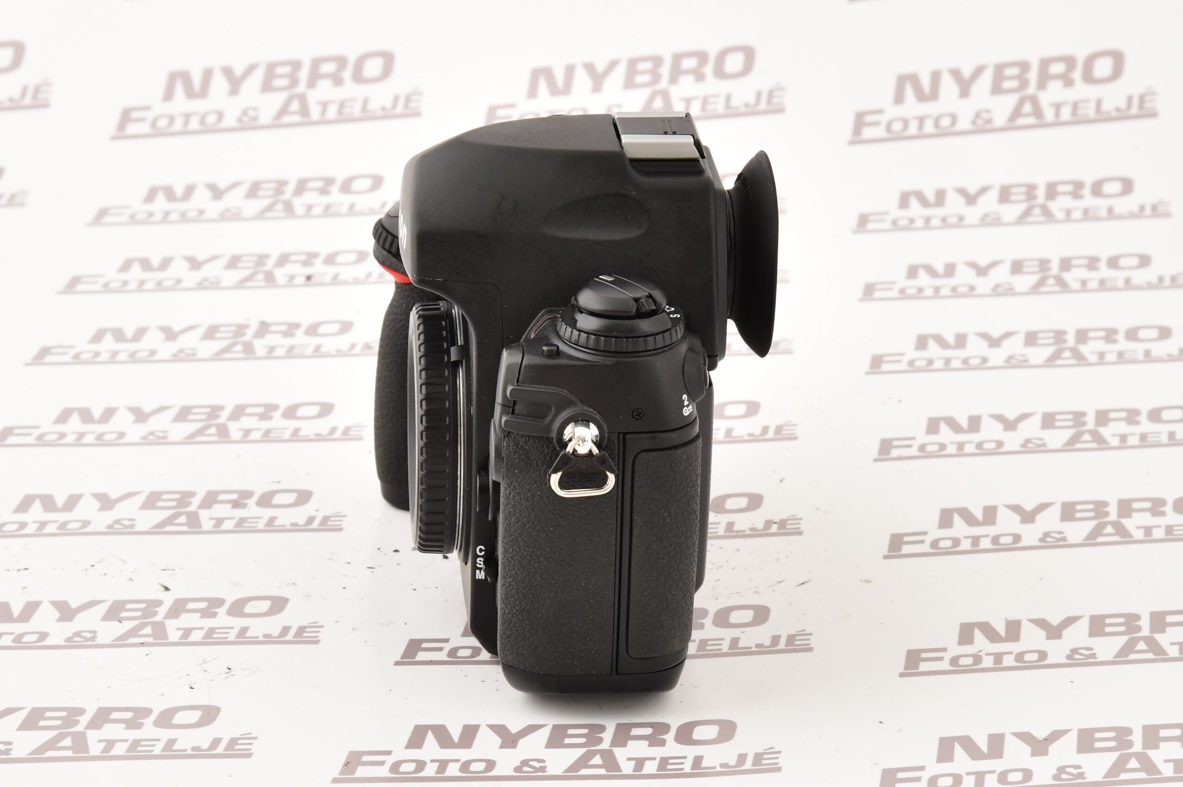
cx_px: 592
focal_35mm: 75
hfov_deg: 27.0
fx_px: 2463
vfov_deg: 18.2
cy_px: 394
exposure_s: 1/160
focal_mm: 75
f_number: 13
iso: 1600
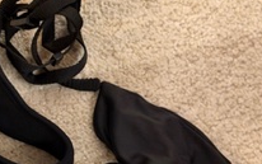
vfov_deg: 8.3
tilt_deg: -68.7
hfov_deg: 12.6
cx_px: -127
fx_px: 1129
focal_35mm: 158
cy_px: 165
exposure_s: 1/23
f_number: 1.78
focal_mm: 6.76
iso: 640
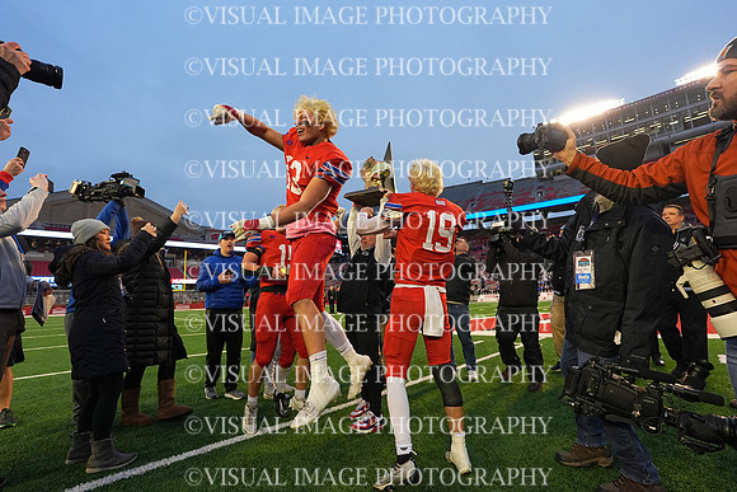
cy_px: 246
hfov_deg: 96.7
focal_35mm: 16
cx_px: 368
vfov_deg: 73.8
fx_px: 328
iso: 1600
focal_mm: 16
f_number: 4
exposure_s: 1/1000
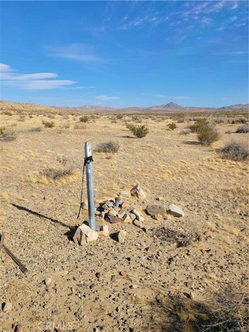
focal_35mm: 26
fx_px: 249
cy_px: 166
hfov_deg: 53.1
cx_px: 124
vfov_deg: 67.3
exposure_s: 1/2686
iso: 40
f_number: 1.8
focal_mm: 5.4
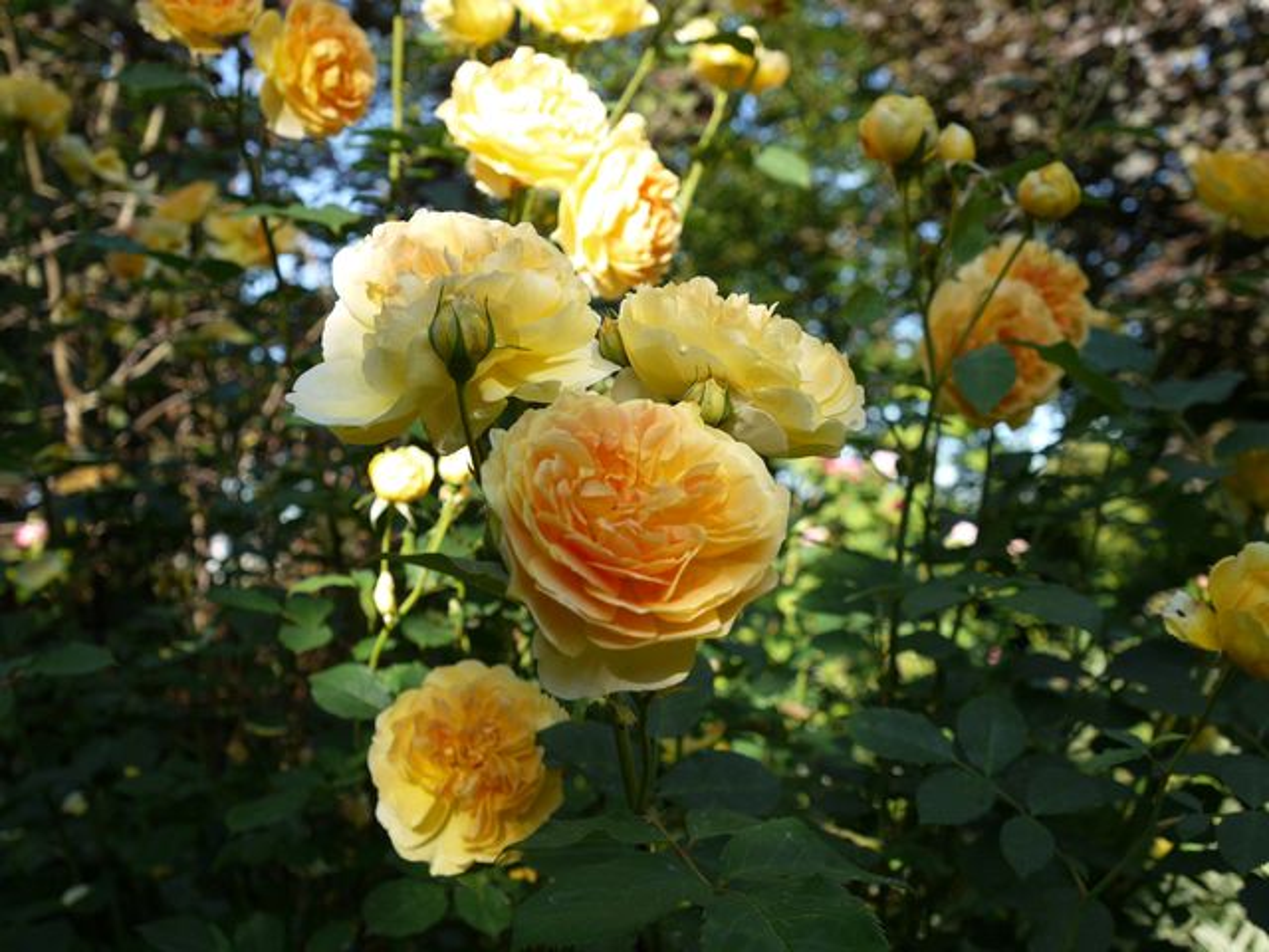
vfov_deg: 37.7
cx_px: 634
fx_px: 1393
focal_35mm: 38
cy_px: 476
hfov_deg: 49.0
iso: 100
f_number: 4.2
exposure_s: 1/200
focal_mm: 19
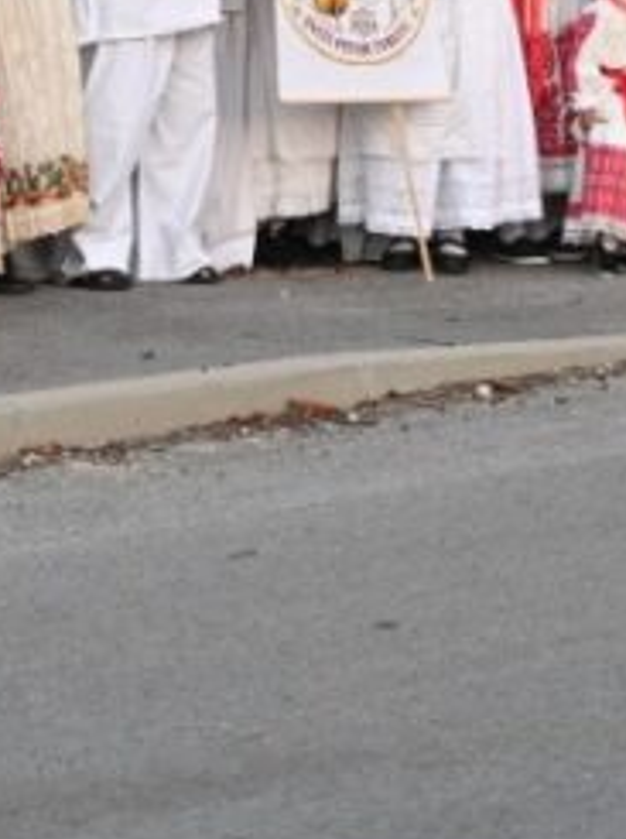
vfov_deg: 12.5
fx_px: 3796
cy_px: 26
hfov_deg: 9.4
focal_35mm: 157
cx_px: 445
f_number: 4.5
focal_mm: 26
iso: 400
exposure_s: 1/250
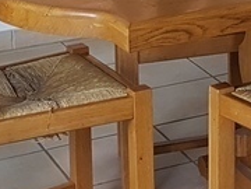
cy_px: -158
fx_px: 1073
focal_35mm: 148
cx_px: 498
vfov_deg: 9.5
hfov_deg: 11.9
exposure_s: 1/50
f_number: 1.7
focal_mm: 4.2
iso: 80
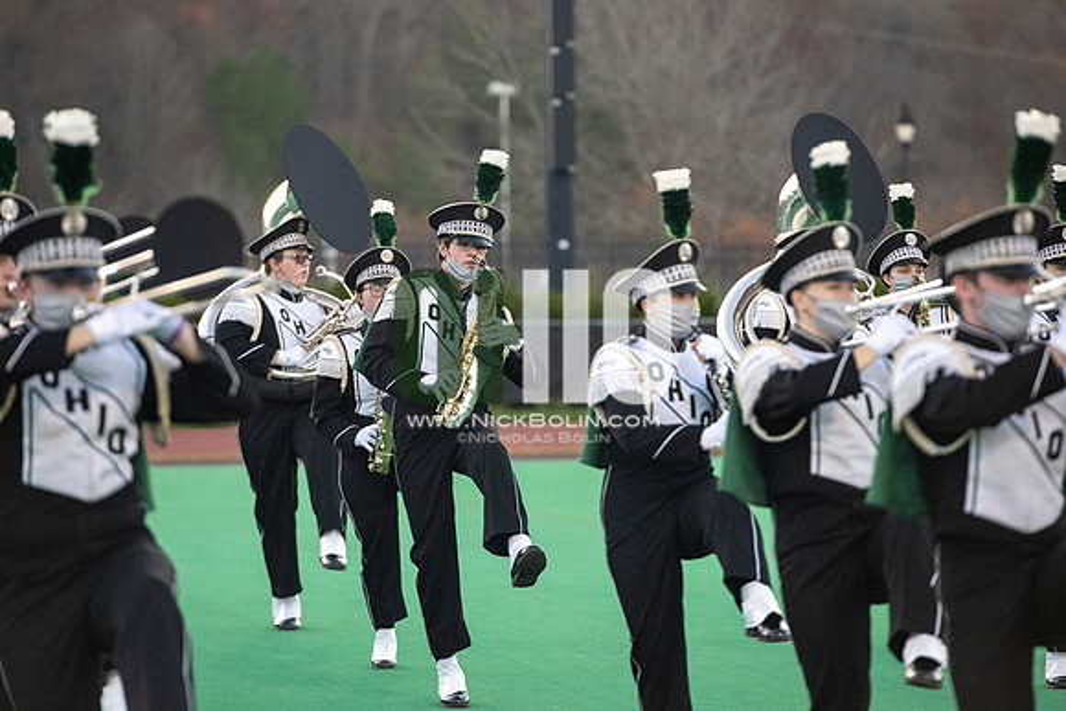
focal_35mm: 200
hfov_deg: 10.3
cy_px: 356
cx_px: 533
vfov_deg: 6.9
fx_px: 5923
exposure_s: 1/5000
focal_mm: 200
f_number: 4.5
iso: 5000
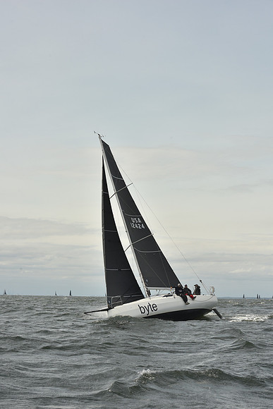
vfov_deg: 28.8
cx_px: 136
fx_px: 796
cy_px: 204
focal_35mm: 70
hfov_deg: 19.5
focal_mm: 70
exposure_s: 1/800
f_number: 10
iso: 250
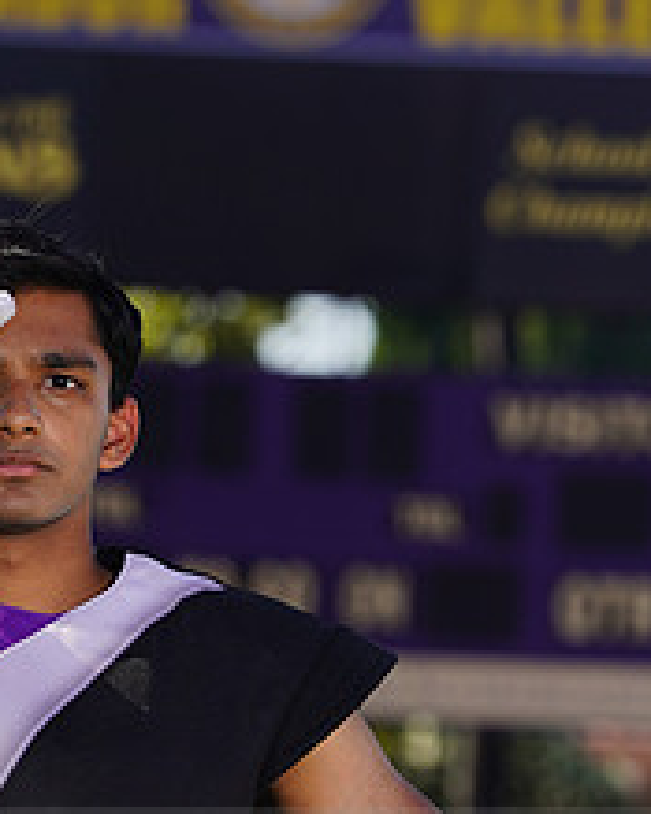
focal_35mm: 584
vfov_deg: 3.3
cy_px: 859
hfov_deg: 2.6
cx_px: -13
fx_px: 14075
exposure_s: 1/250
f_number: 9
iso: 100
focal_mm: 235
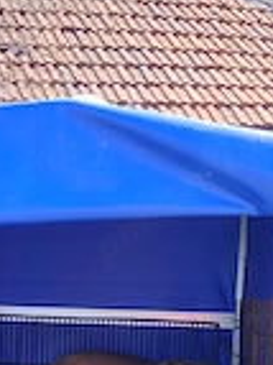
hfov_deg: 10.3
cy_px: 436
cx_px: -92
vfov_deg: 13.7
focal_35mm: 140
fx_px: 1474
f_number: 1.75
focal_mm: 5.25
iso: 100
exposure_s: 1/319
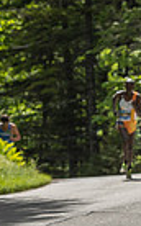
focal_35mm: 557
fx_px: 3432
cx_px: 398
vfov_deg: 3.8
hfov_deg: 2.3
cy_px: 227
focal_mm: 130
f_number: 5.6
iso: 640
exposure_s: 1/2500
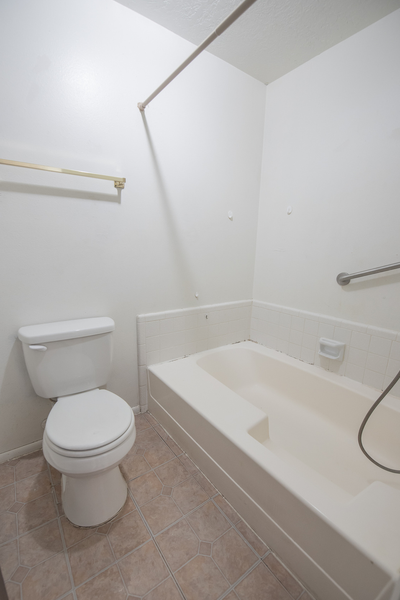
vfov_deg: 100.3
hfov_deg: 77.3
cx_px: 191
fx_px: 250
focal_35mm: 15
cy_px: 311
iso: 1000
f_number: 3.5
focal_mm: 14
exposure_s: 1/50
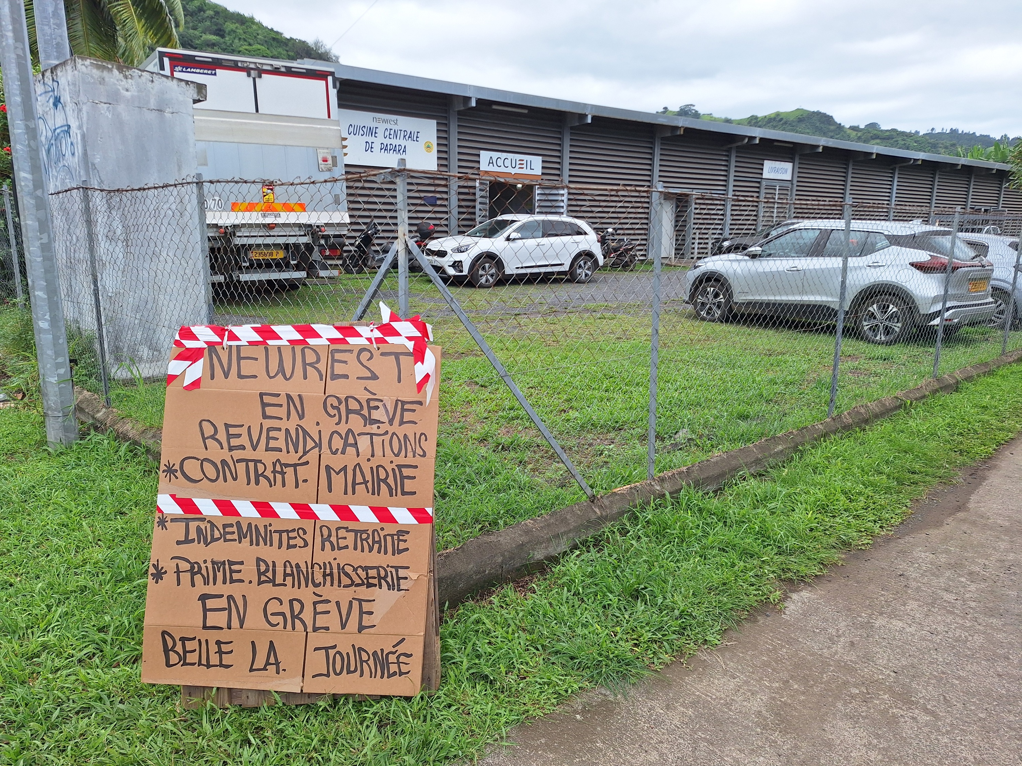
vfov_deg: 58.9
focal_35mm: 23
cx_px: 511
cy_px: 383
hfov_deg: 73.9
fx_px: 679
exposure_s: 1/864
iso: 40
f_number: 1.8
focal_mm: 5.54
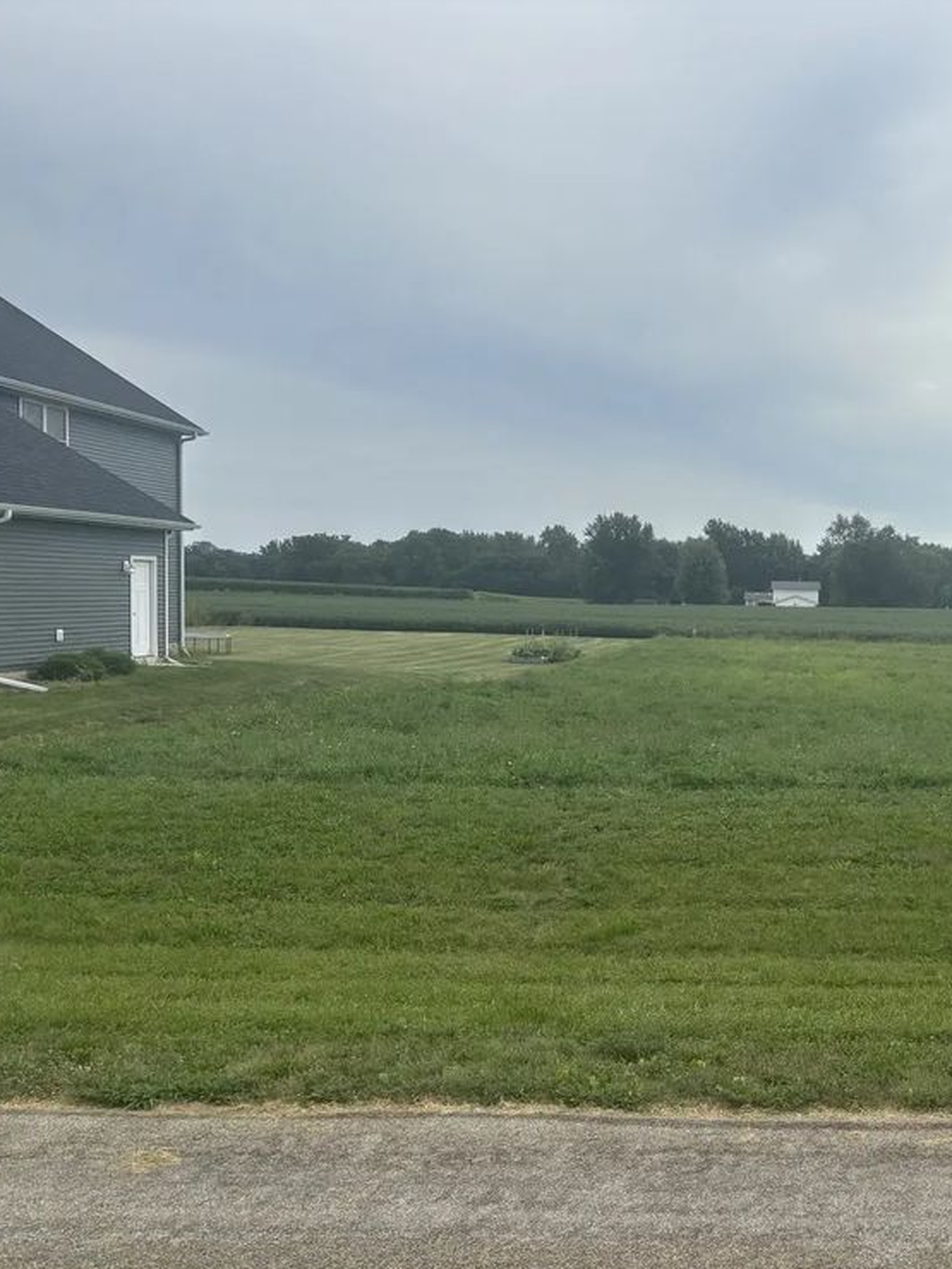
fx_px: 1320
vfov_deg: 51.3
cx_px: 858
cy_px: 652
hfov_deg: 37.1
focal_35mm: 36
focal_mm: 5.96
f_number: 1.6
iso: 50
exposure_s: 1/4854
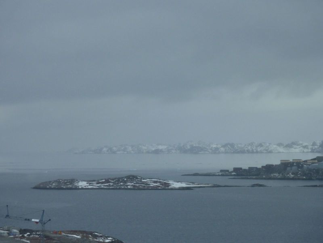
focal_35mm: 147
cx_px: 162
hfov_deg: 13.4
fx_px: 1372
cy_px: 122
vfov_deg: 10.1
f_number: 4.5
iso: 80
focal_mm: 24.1
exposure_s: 1/400
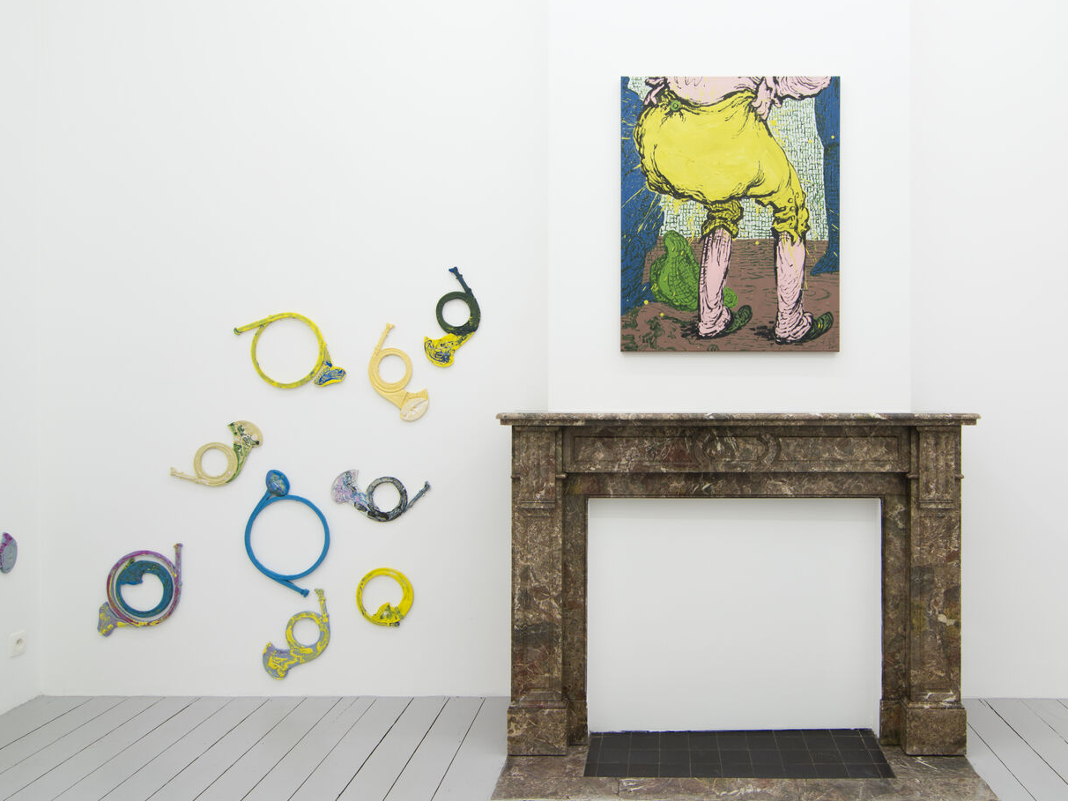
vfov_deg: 53.1
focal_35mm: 26
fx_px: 802
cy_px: 413
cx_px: 645
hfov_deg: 66.6
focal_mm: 18
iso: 100
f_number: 10
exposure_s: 1/6
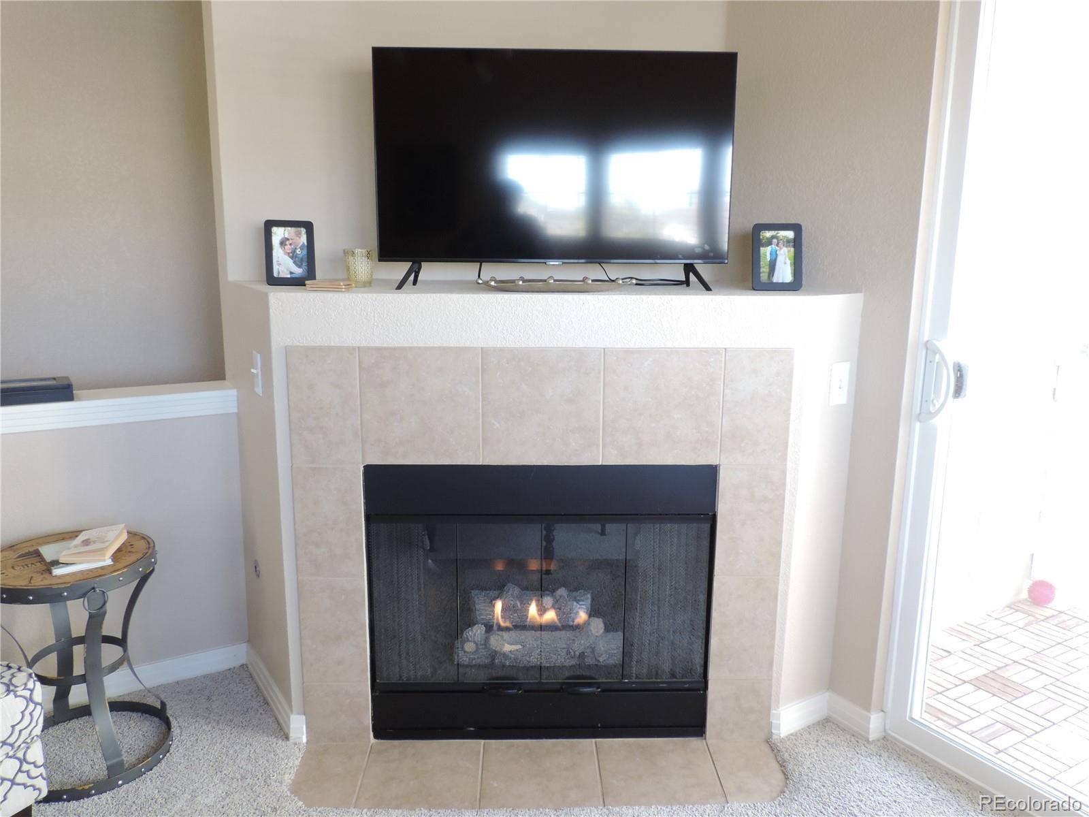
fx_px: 881
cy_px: 408
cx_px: 544
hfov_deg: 63.4
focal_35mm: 28
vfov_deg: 49.7
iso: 220
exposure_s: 1/30
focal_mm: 4.9
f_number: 3.1
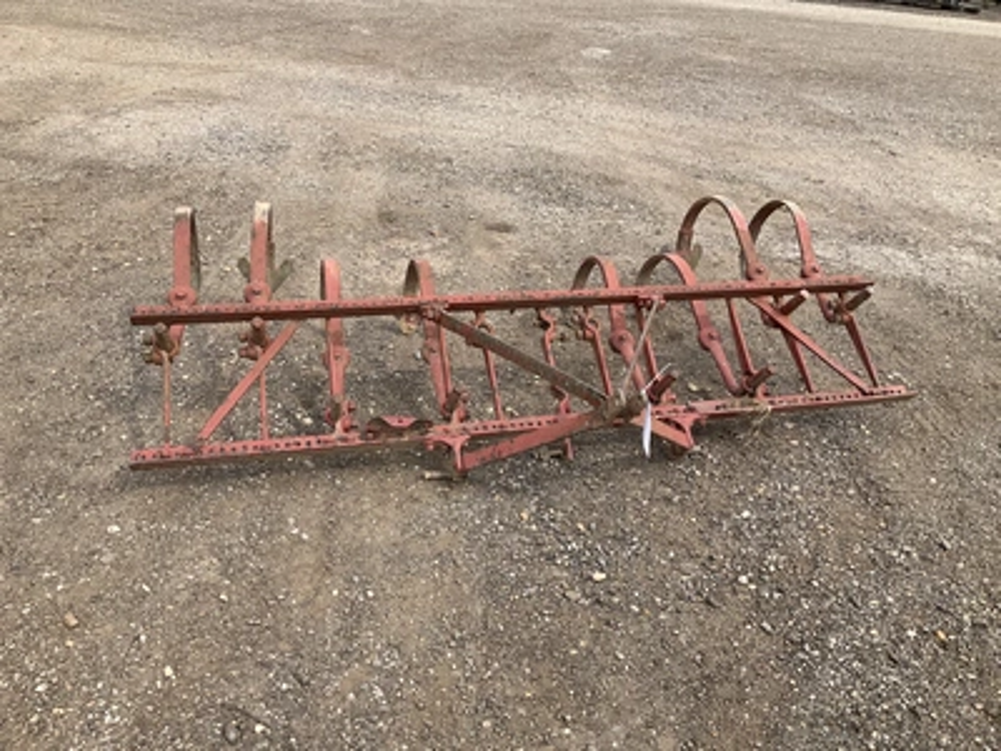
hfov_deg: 61.7
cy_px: 376
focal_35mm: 29
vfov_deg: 48.2
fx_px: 839
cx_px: 500
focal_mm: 3
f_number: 1.8
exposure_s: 1/978
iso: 25
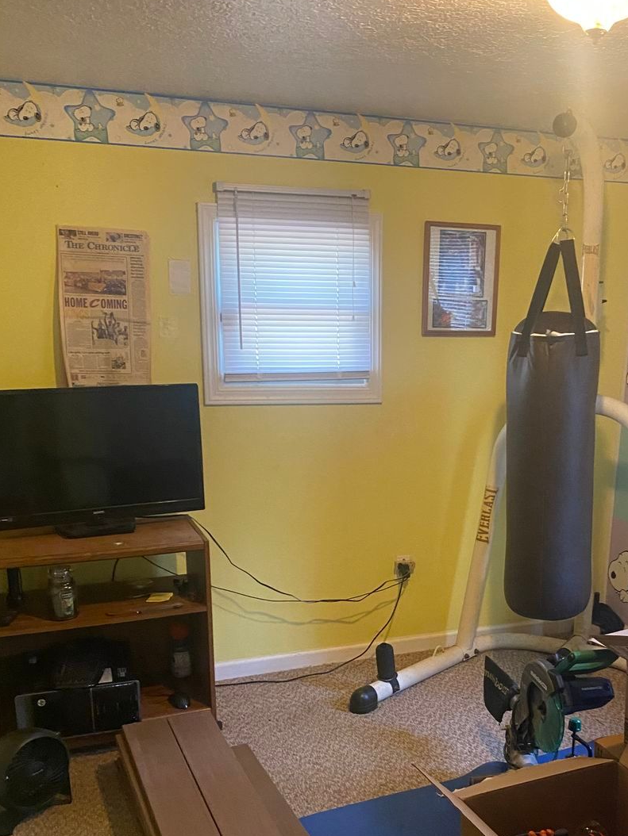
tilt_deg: -13.7
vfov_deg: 49.5
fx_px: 895
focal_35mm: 37
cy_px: 533
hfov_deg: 38.3
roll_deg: -0.9
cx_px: 418
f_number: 1.8
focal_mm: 4.25
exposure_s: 1/60
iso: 500
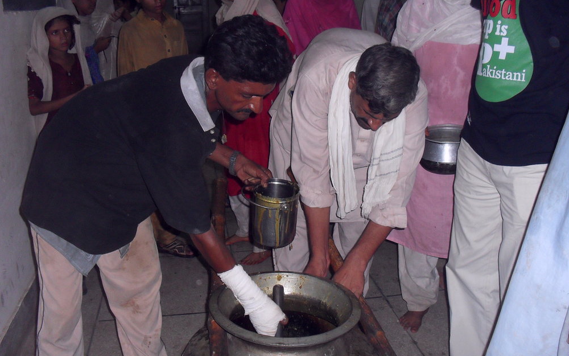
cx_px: 291
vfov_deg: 33.6
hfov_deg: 51.5
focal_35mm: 38
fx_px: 589
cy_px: 177
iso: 200
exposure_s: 1/45
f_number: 3.2
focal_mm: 6.3
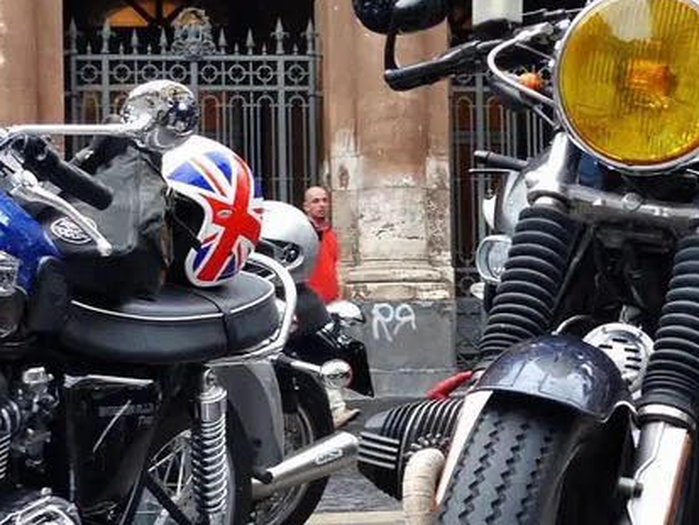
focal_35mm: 93
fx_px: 1878
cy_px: 325
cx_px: 350
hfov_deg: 21.1
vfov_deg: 15.9
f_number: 2.8
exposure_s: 1/60
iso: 200
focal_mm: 5.8
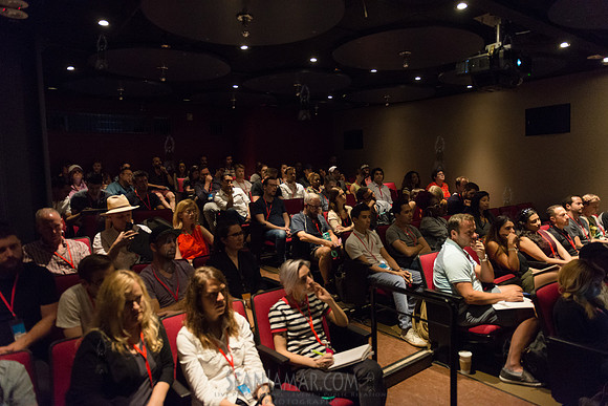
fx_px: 405
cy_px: 203
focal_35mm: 24
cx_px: 304
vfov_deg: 53.2
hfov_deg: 73.7
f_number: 2.8
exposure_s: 1/200
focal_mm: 24
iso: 4000
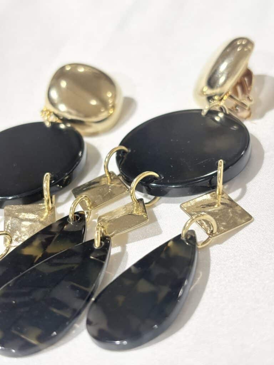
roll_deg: +10.7
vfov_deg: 36.8
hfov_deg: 28.0
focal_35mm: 52
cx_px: 137
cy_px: 182
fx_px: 549
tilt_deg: -39.3
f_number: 1.6
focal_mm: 5.96
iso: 25
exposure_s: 1/104
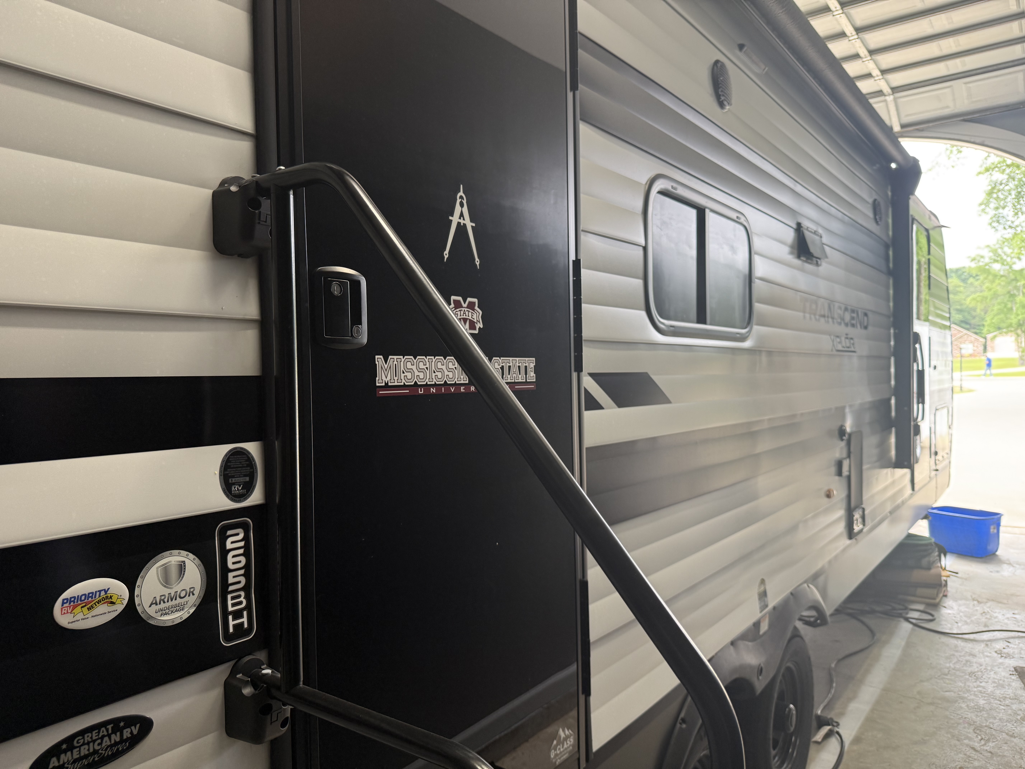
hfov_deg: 71.6
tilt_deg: -0.6
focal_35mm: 24
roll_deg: +1.1
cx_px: 512
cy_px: 384
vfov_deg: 56.8
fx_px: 711
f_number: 1.78
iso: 160
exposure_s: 1/60
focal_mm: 6.76
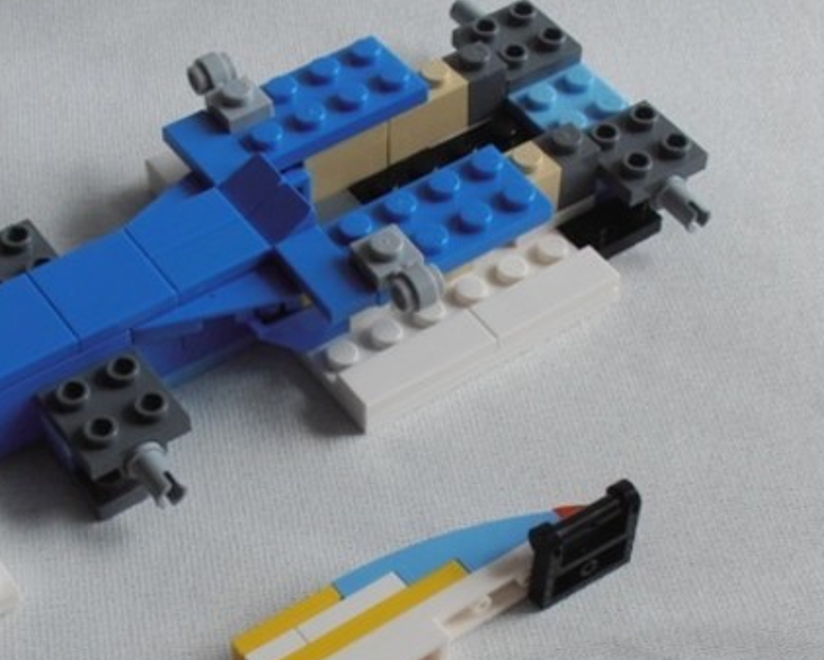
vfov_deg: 19.7
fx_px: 1879
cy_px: 550
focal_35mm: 77
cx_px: 404
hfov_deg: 24.7
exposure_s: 1/250
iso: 80
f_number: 3.9
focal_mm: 6.61
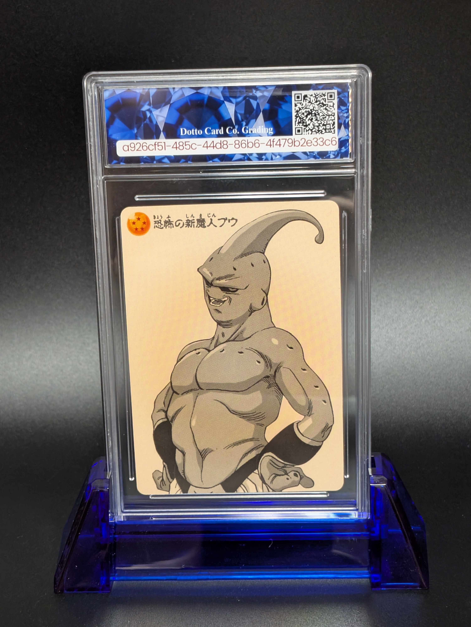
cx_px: 236
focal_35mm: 49
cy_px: 314
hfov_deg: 29.7
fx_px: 889
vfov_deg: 38.9
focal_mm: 4.53
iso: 136
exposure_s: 1/24
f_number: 1.7
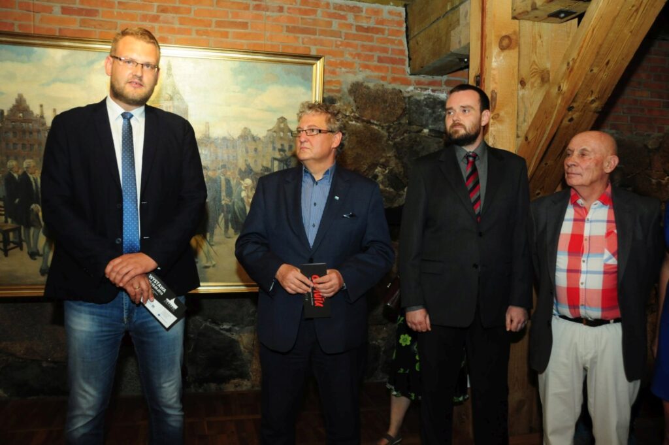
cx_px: 334
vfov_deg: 43.5
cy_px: 222
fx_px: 557
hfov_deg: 62.0
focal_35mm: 30
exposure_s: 1/125
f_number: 3.5
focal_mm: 20
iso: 800
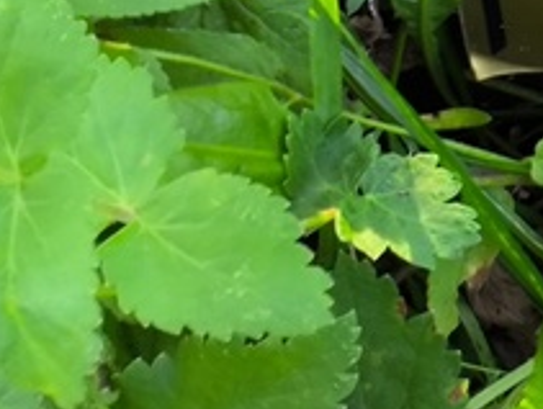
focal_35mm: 189
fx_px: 2970
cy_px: -288
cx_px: 1013
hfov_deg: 9.8
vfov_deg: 7.7
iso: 80
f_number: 1.7
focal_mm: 4.71
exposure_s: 1/100
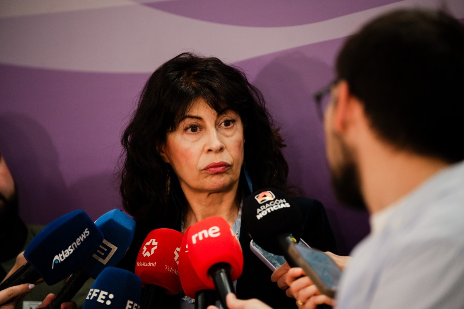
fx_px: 2062
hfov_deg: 12.8
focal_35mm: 160
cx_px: 232
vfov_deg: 8.6
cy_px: 154
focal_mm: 160
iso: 2000
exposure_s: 1/320
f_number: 2.8
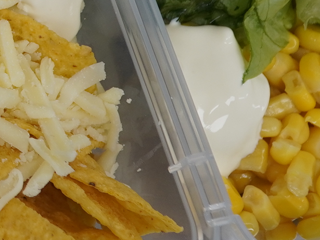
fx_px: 1303
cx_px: -242
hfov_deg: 12.8
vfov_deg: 10.2
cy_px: -119
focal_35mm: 141
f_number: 4
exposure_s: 1/60
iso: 200
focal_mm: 20
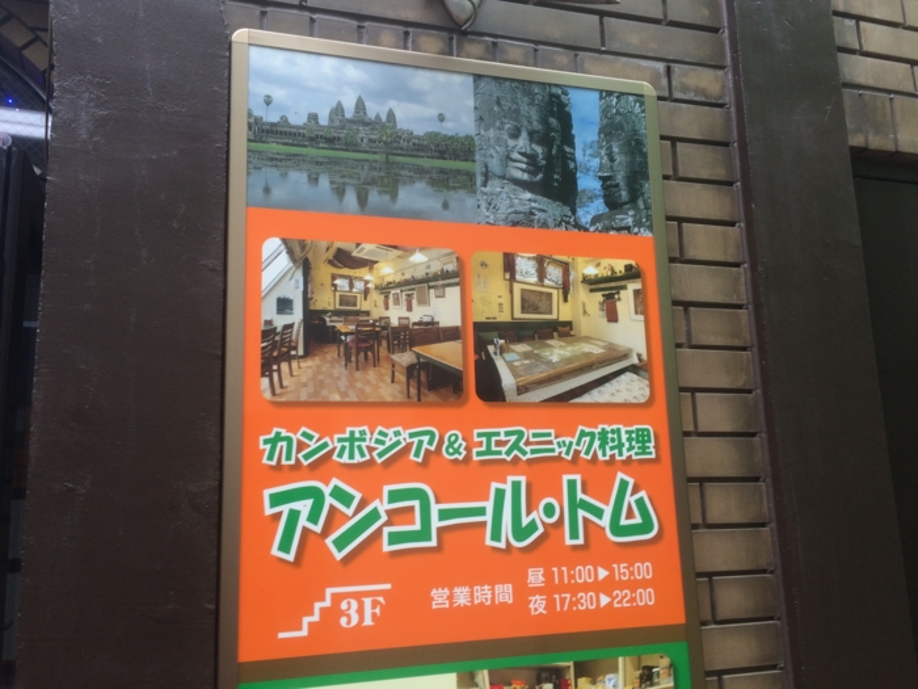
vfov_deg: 48.2
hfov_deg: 61.7
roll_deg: +1.9
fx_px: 769
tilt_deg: +12.0
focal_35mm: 29
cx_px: 459
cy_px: 344
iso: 40
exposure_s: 1/120
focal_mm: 4.15
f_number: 2.2
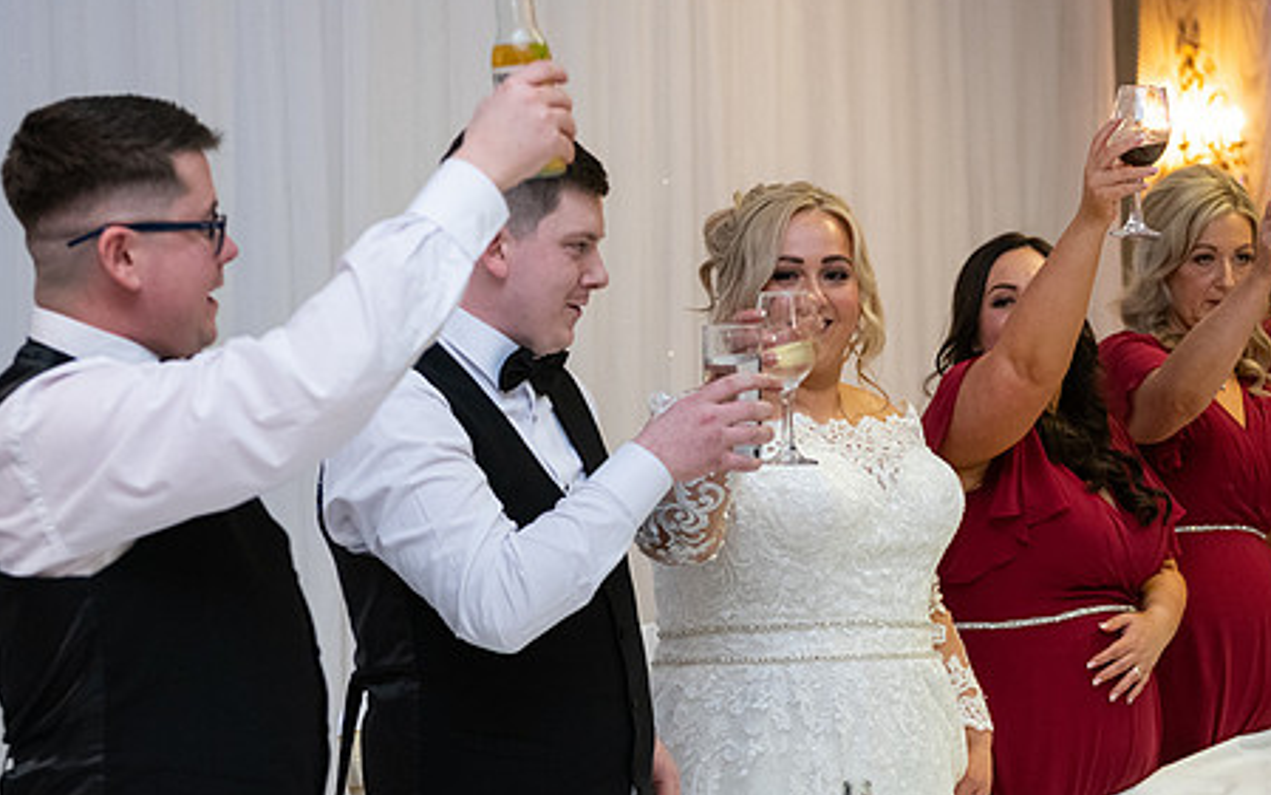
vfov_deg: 16.5
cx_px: 637
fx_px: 2737
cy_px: 485
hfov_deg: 26.1
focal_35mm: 79
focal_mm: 60
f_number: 3.5
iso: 1250
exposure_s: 1/160
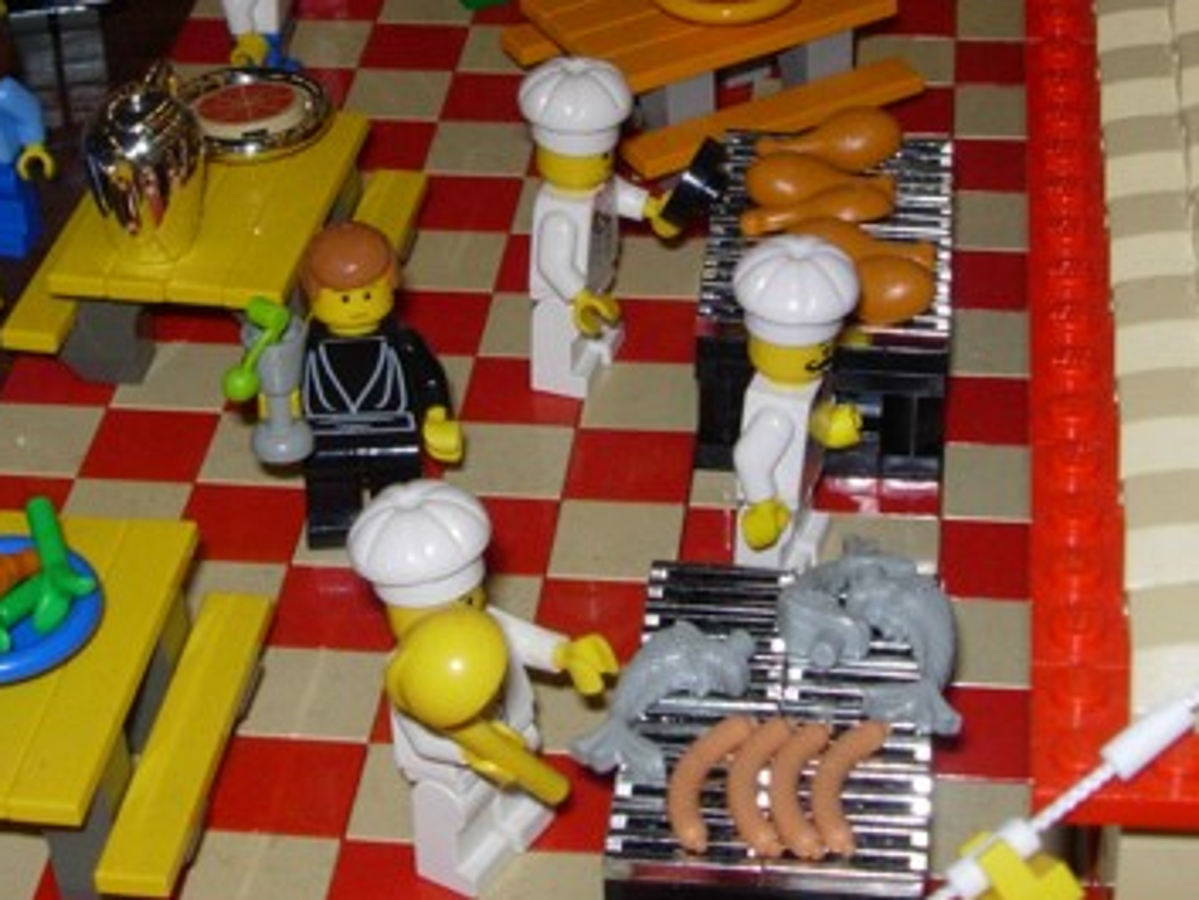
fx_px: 2980
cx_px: 666
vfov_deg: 17.0
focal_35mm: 86
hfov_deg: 22.7
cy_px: 166
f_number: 4.8
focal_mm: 7.8
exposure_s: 1/64
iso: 79
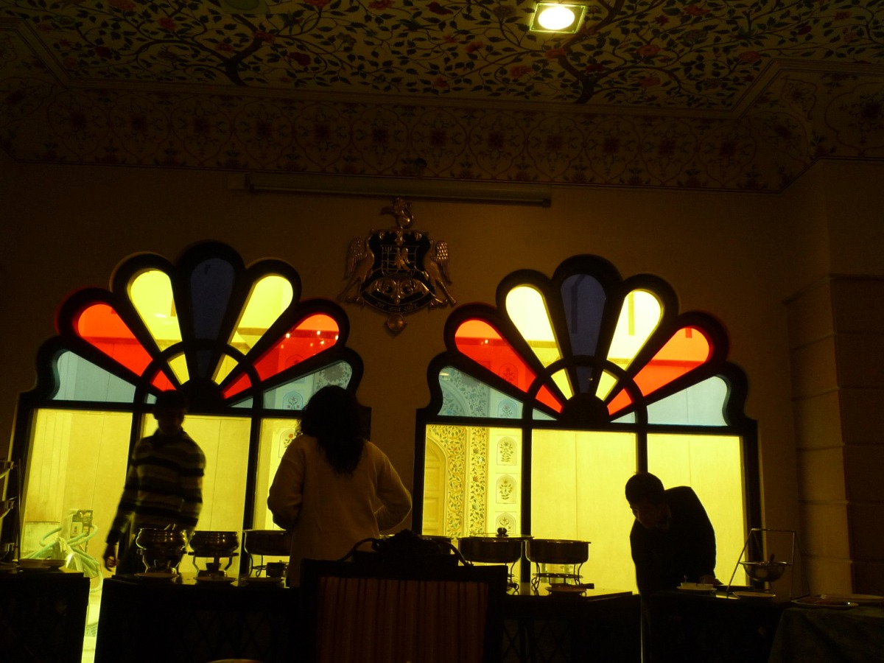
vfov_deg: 45.4
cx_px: 442
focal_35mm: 31
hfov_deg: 58.4
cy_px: 332
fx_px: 792
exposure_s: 1/30
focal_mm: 4.5
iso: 160
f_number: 2.8
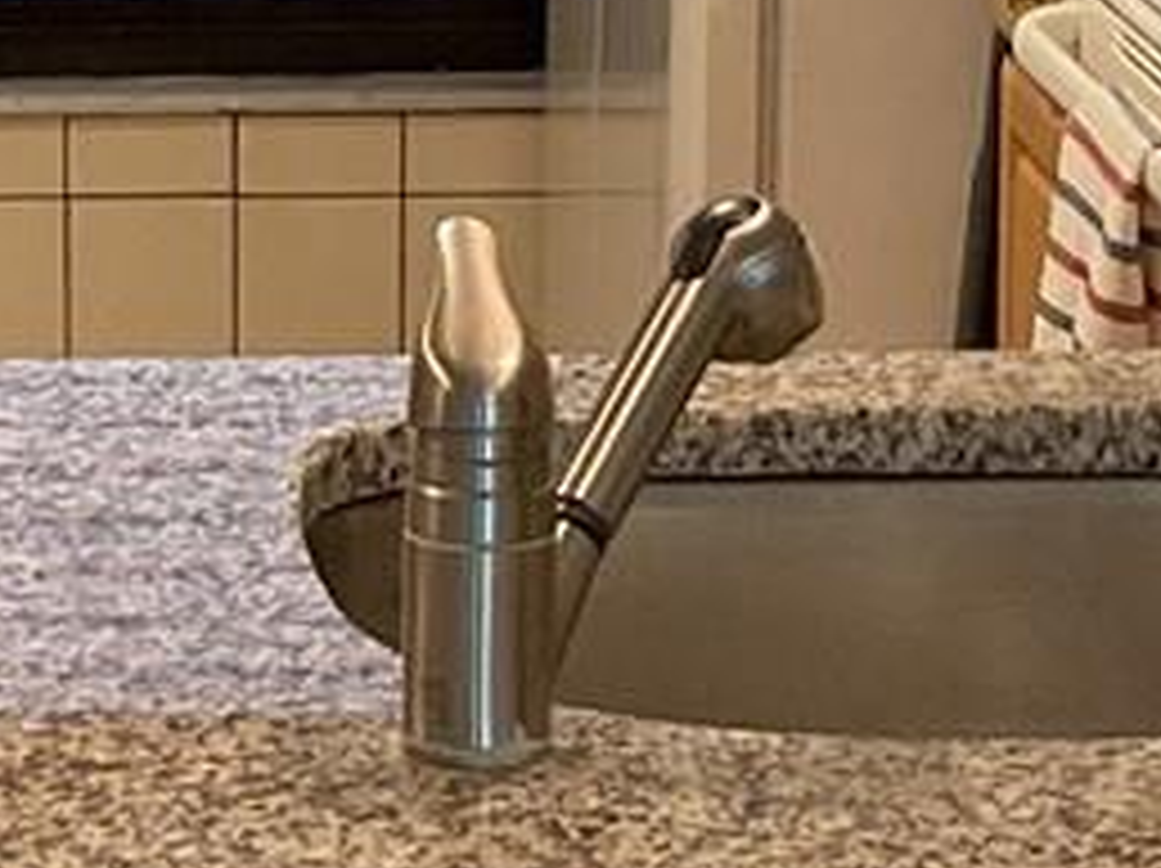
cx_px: 382
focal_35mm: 180
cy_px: -108
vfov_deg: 8.2
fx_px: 6031
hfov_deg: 11.0
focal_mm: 3
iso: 200
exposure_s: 1/60
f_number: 1.8
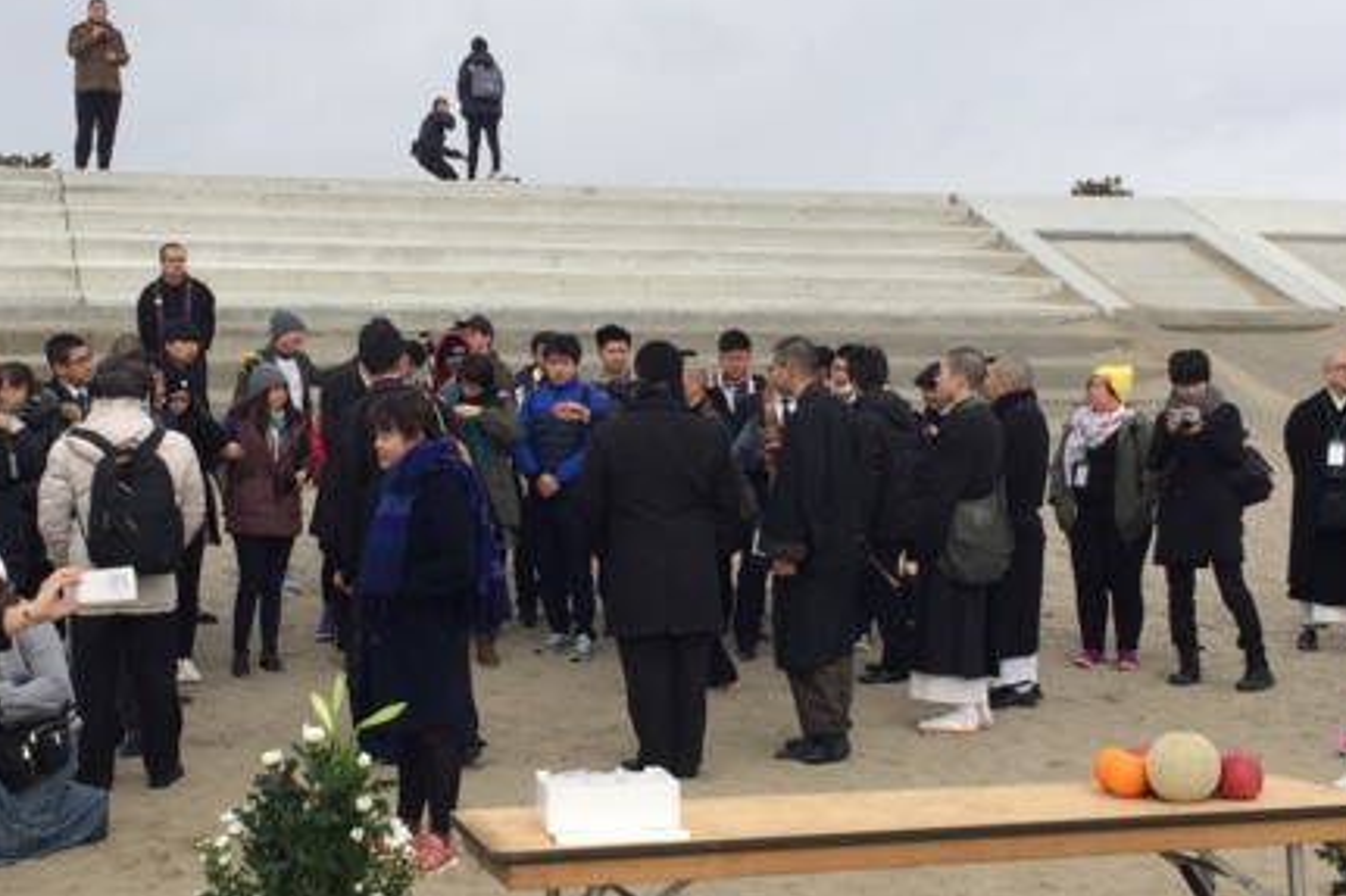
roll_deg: +2.7
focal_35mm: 56
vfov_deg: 24.2
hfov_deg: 35.5
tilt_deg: +0.2
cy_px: 462
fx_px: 2093
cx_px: 540
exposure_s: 1/1580
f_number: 2.2
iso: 32
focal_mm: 4.15
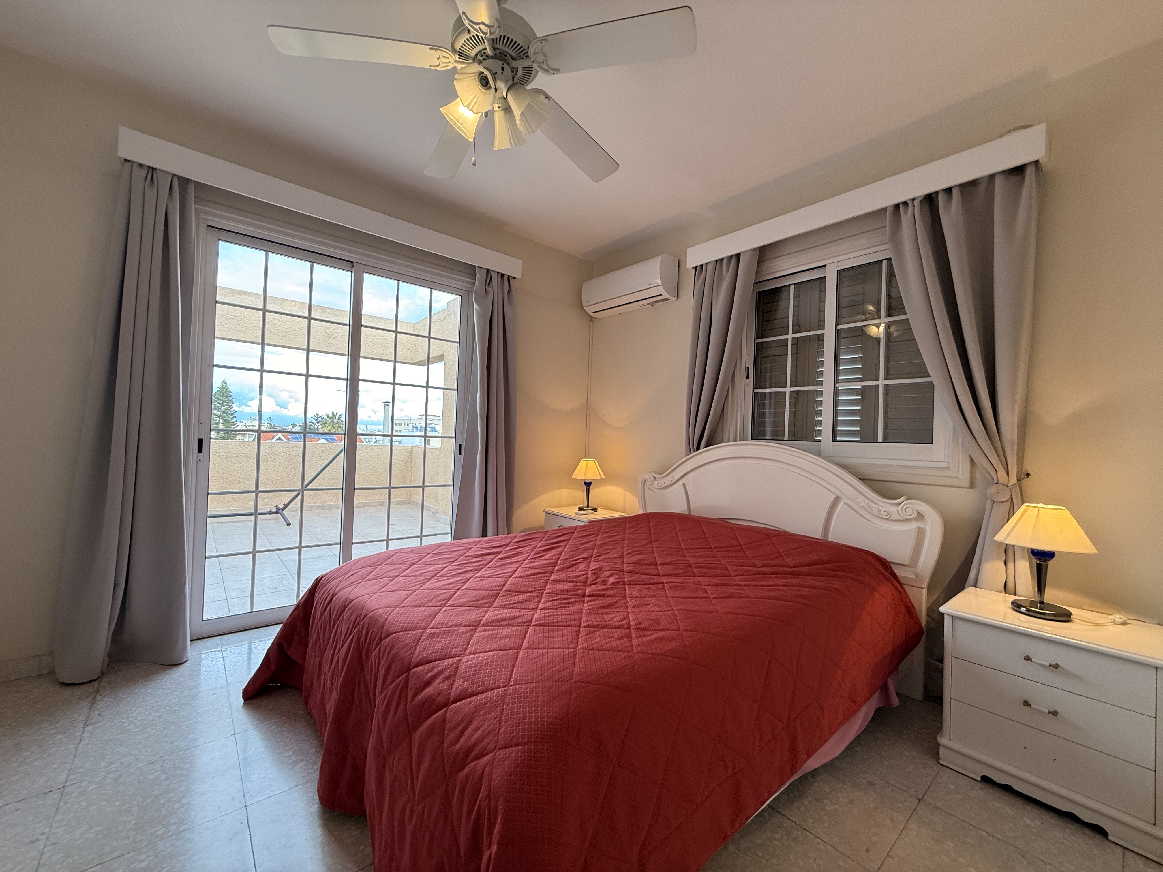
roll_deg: -2.3
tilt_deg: +0.9
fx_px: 470
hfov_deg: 102.1
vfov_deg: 85.7
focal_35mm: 14
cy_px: 436
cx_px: 582
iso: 100
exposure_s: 1/100
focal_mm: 2.22
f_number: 2.2
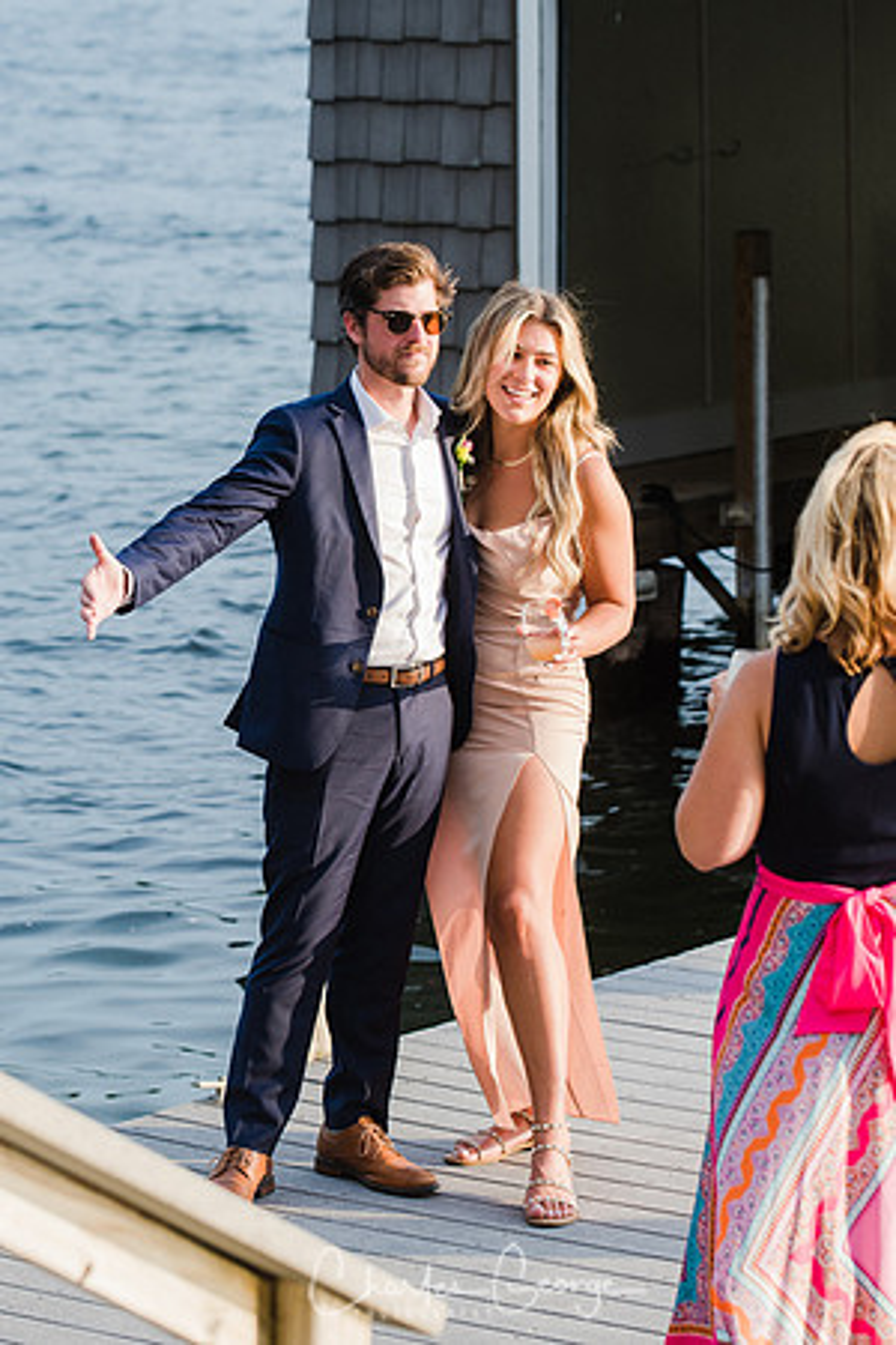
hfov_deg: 9.6
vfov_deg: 14.4
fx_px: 5320
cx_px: 448
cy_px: 672
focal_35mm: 142
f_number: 4.5
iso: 200
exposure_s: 1/400
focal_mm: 95
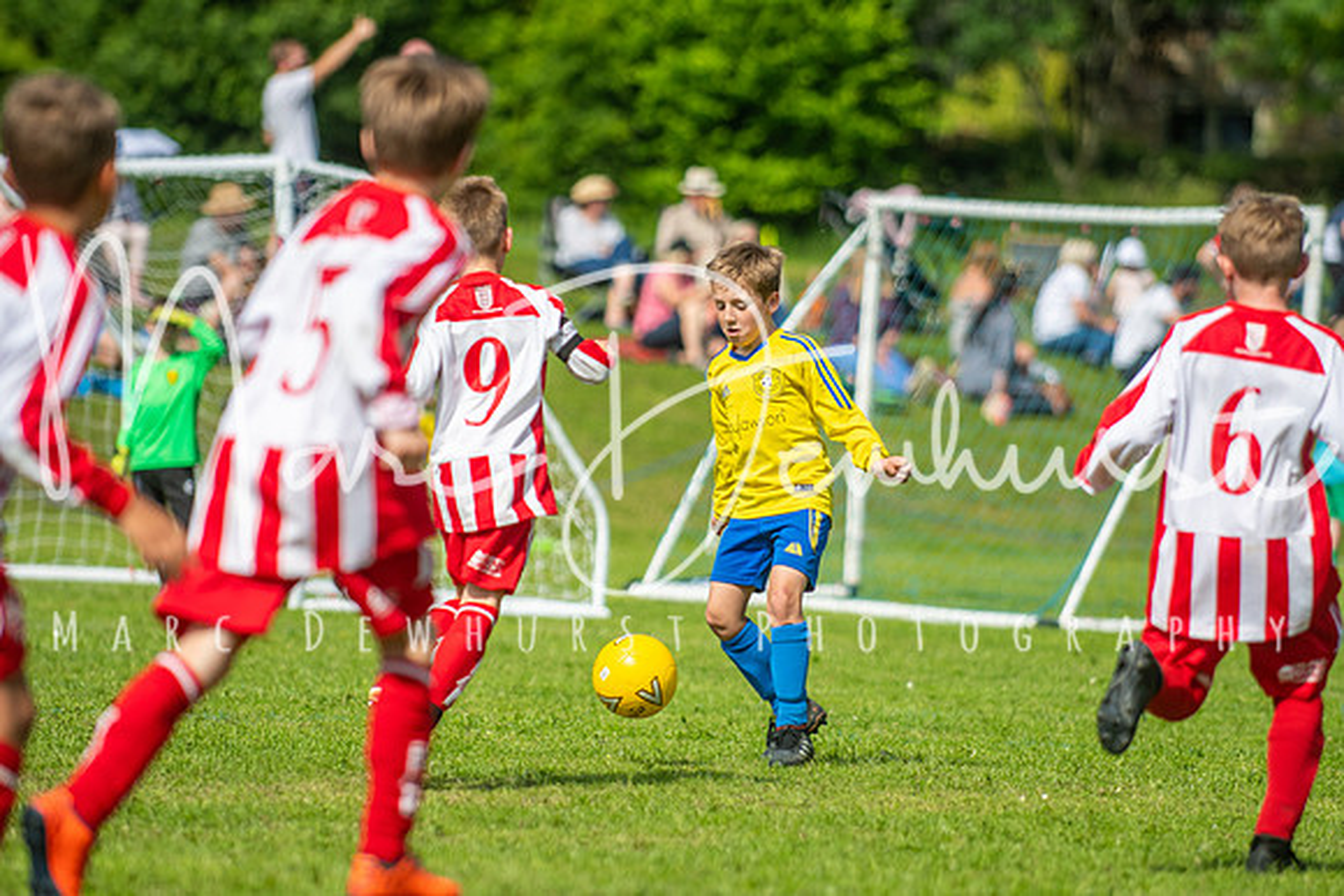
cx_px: 672
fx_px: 10082
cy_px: 448
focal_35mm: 270
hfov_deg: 7.6
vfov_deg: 5.1
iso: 250
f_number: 3.2
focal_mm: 180
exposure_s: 1/5000
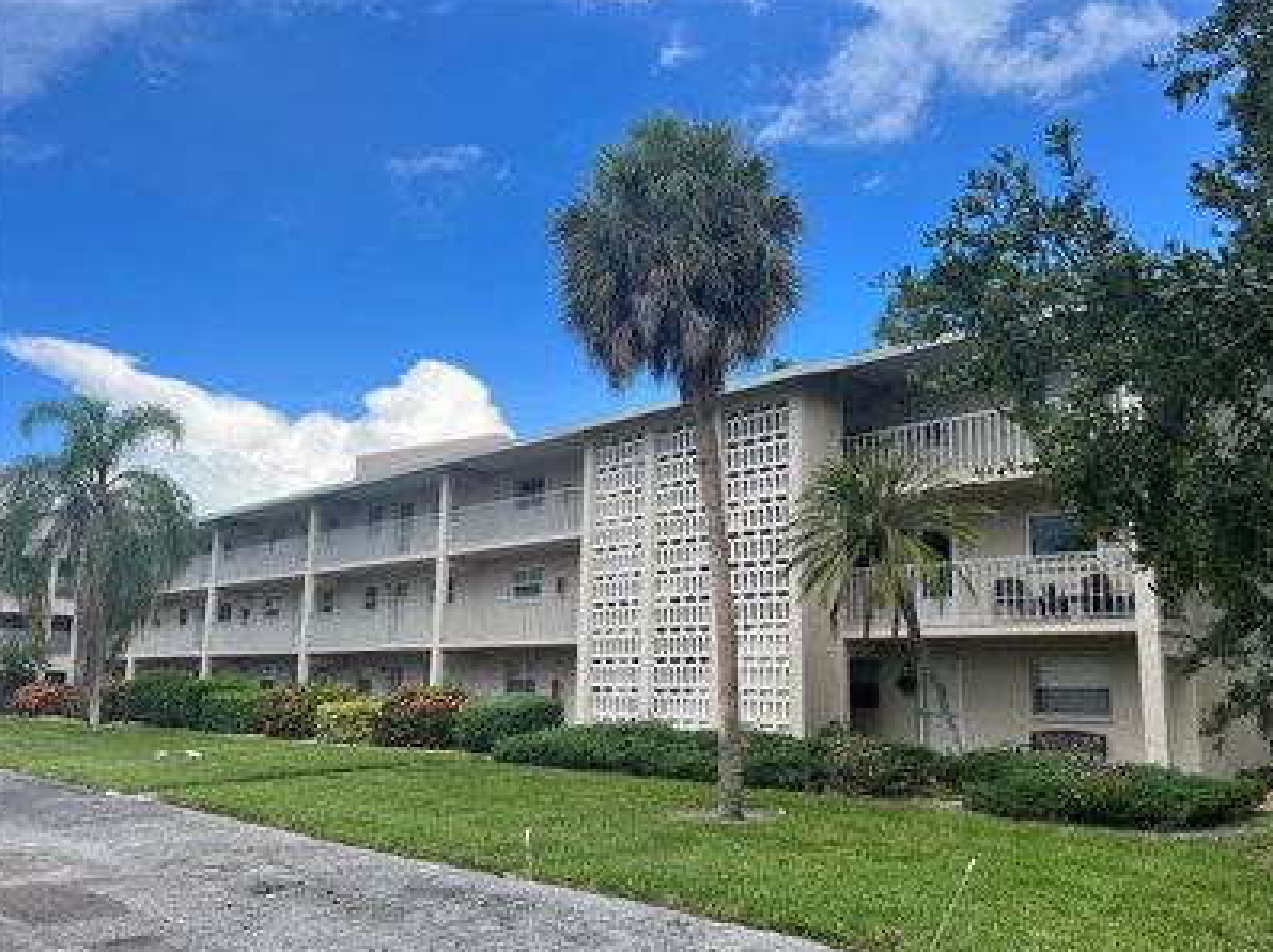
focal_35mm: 28
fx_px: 1029
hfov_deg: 63.5
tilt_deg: +9.3
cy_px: 503
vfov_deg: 49.6
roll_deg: -1.1
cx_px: 665
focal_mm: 5.7
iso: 50
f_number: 1.5
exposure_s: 1/2045
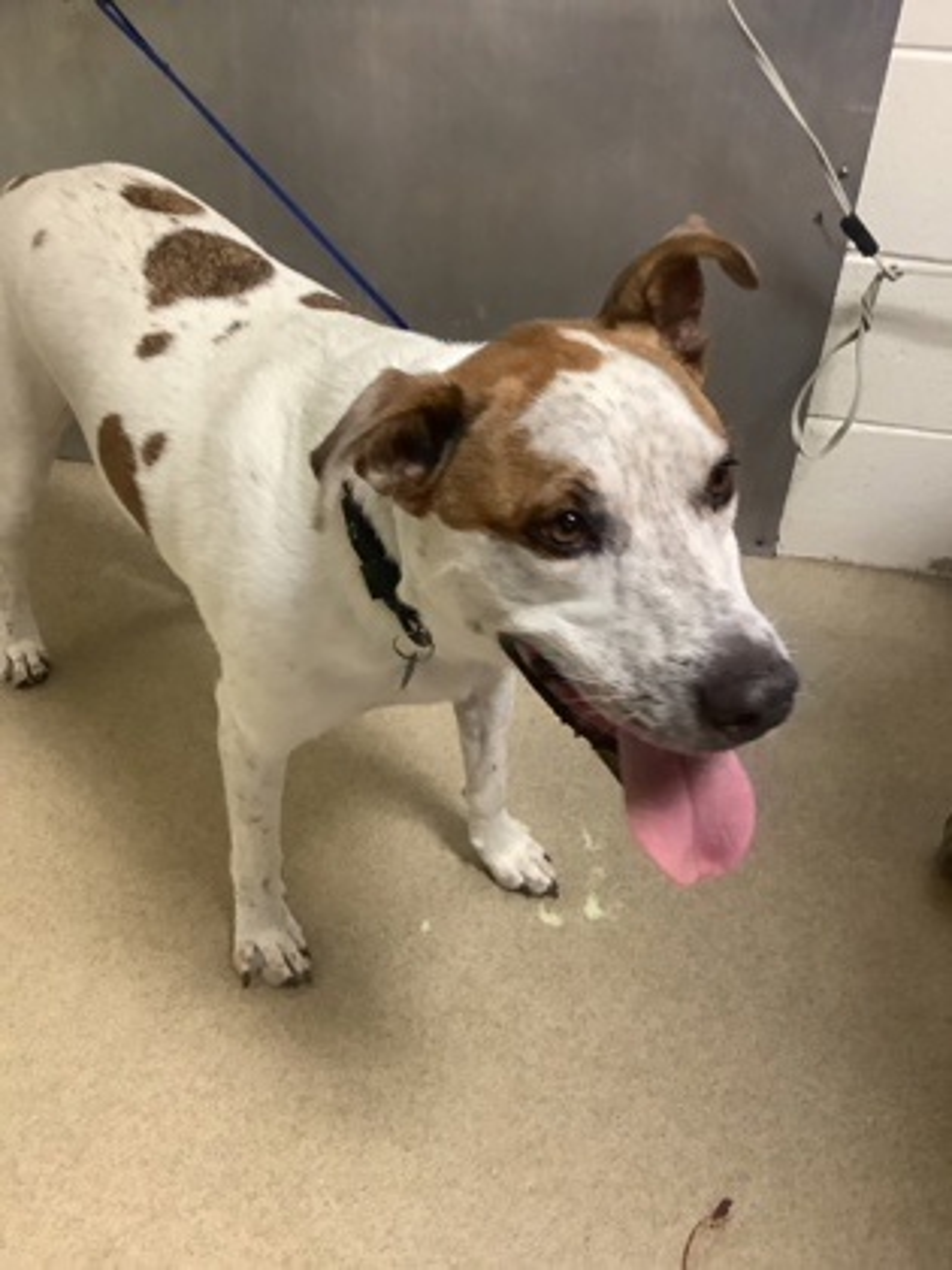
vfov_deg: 58.4
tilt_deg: -40.1
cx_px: 476
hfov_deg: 45.4
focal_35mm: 31
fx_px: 1137
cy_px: 635
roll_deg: -3.0
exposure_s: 1/40
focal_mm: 3.3
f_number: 2.4
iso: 250
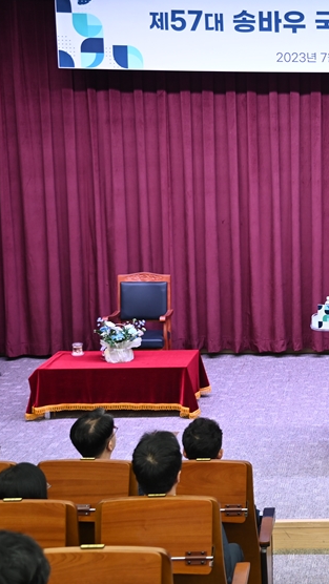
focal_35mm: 64
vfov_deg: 32.8
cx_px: 383
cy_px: 295
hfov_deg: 18.0
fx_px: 992
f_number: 4
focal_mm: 40
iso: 720
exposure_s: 1/40
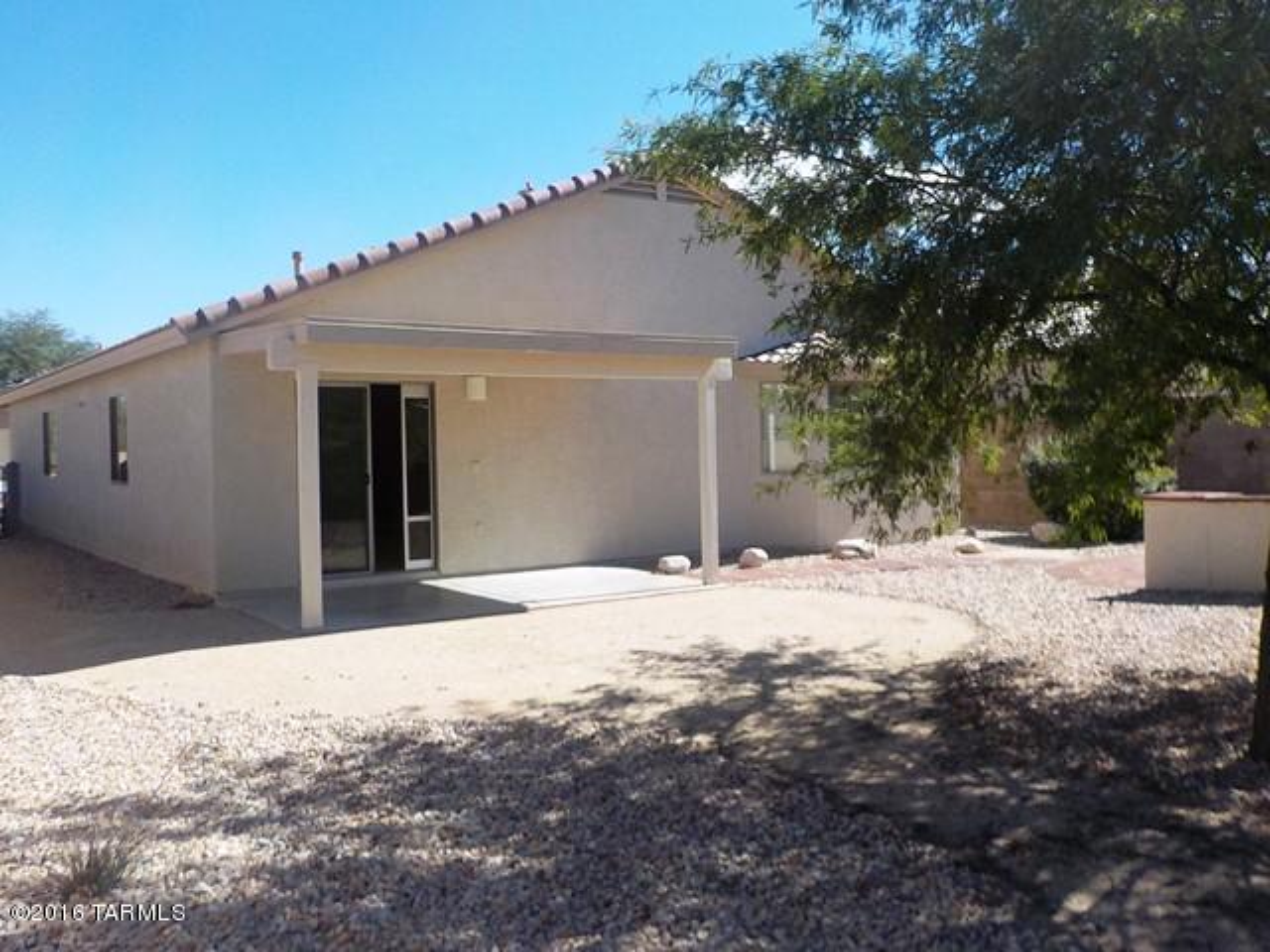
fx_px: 1101
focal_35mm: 30
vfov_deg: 46.8
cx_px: 635
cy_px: 476
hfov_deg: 60.0
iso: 125
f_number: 3.3
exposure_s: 1/1000
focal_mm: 4.1
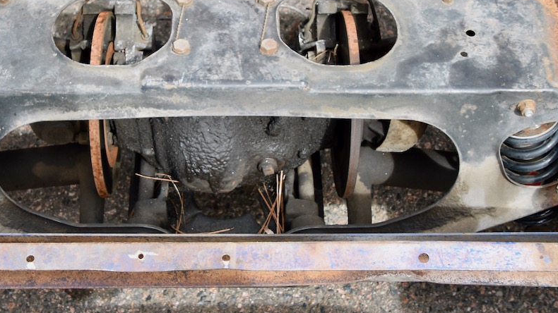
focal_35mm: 58
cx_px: 220
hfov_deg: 35.9
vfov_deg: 20.6
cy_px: 88
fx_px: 858
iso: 200
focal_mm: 18
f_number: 5
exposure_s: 1/100
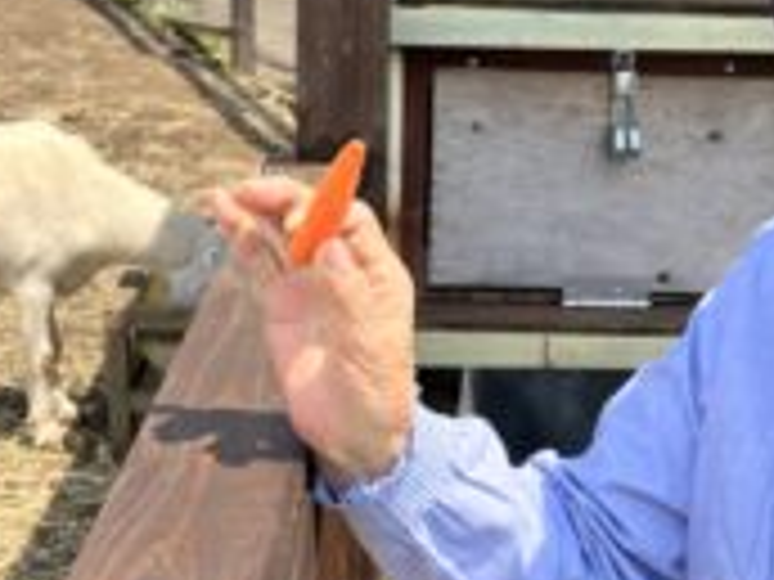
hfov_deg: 29.7
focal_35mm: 65
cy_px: 243
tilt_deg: -11.3
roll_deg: -0.8
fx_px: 1453
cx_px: 472
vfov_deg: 22.6
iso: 32
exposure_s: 1/1675
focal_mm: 3.99
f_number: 1.8
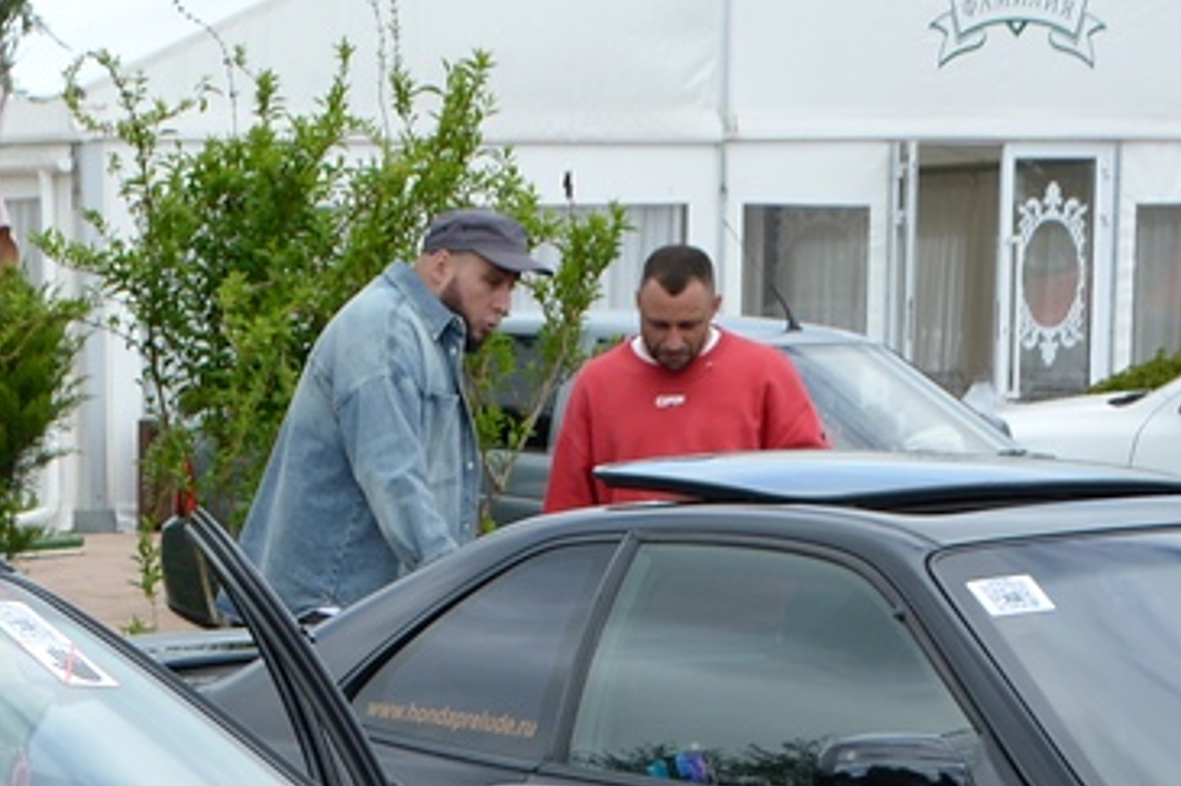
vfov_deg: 8.6
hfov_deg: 12.8
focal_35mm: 158
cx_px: -91
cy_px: 980
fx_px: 5181
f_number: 8
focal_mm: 32
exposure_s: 1/250
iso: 200
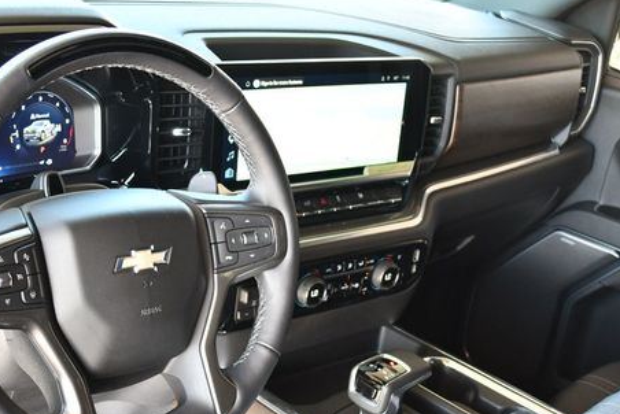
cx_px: 206
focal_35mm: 51
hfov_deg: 38.4
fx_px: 879
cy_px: 263
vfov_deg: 26.4
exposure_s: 1/125
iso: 900
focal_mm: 18
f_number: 3.5
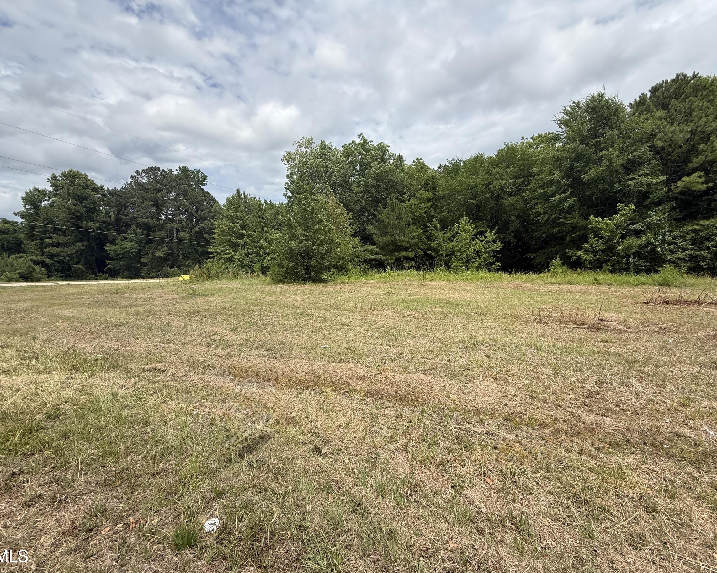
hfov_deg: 96.7
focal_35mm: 15
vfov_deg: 84.0
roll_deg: +0.1
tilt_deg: -5.8
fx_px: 318
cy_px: 288
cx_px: 375
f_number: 2.2
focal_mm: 2.22
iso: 50
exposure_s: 1/1848
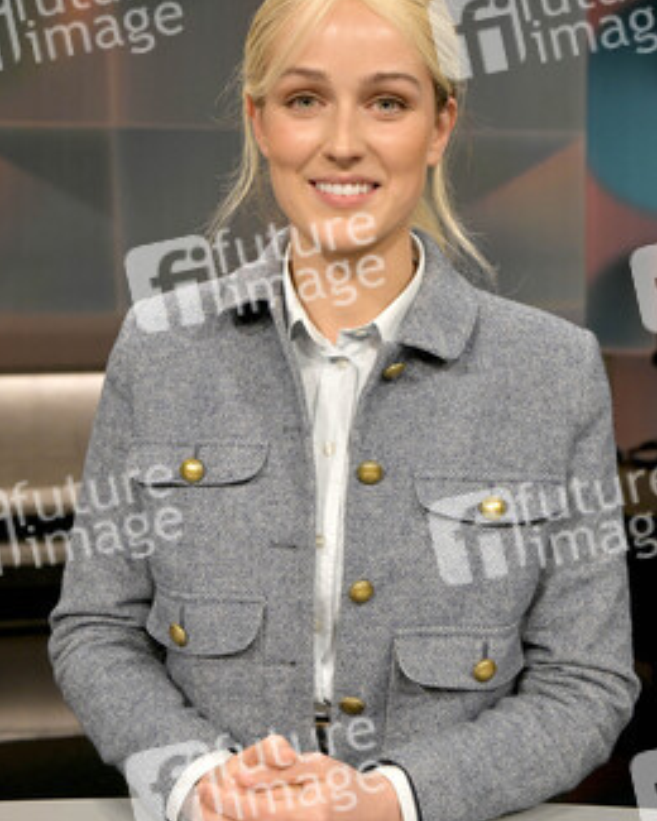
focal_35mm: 52
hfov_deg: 29.1
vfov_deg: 36.0
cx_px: 328
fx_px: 1264
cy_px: 399
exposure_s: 1/200
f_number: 6.3
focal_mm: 45
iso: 2500
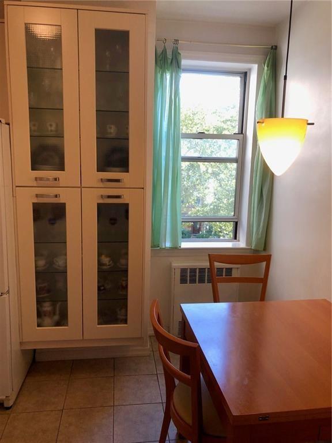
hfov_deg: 49.7
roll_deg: -0.7
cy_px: 222
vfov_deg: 63.4
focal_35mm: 28
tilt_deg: -10.1
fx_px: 358
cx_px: 166
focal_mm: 3.99
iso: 25
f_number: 1.8
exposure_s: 1/40
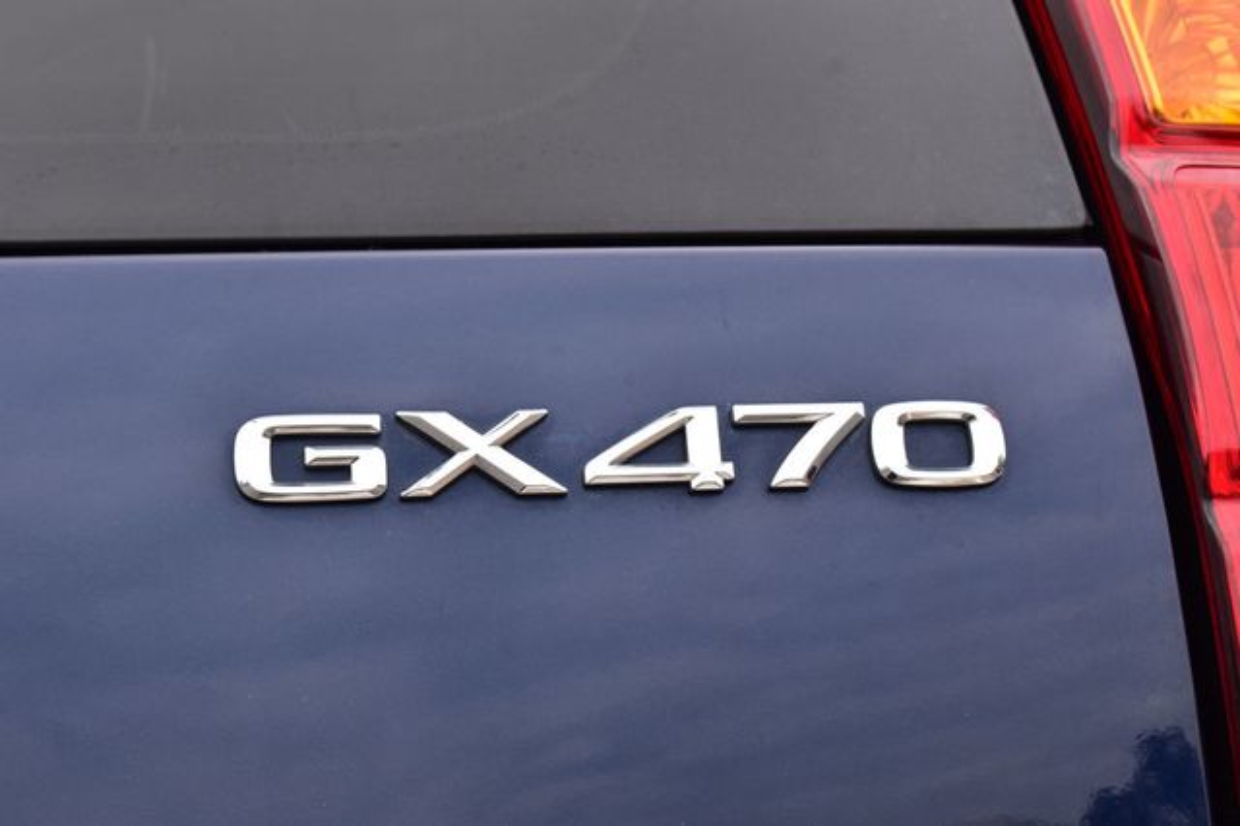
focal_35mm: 82
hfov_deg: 24.6
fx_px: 2840
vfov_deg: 16.5
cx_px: 620
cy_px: 413
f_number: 9
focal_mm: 55
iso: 400
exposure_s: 1/160
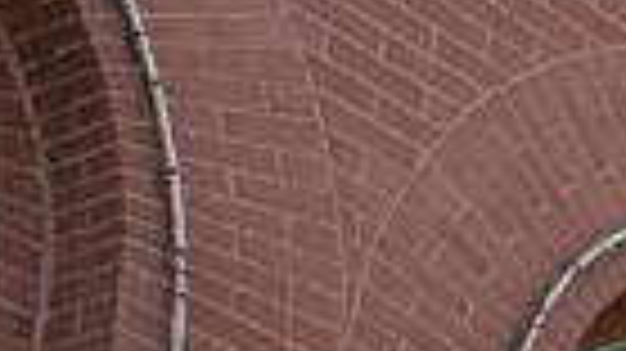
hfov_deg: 8.5
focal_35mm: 193
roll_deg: -2.3
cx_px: 2139
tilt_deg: +8.0
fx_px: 3202
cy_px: 1557
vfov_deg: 5.3
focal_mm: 6.76
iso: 100
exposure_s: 1/535
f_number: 1.78
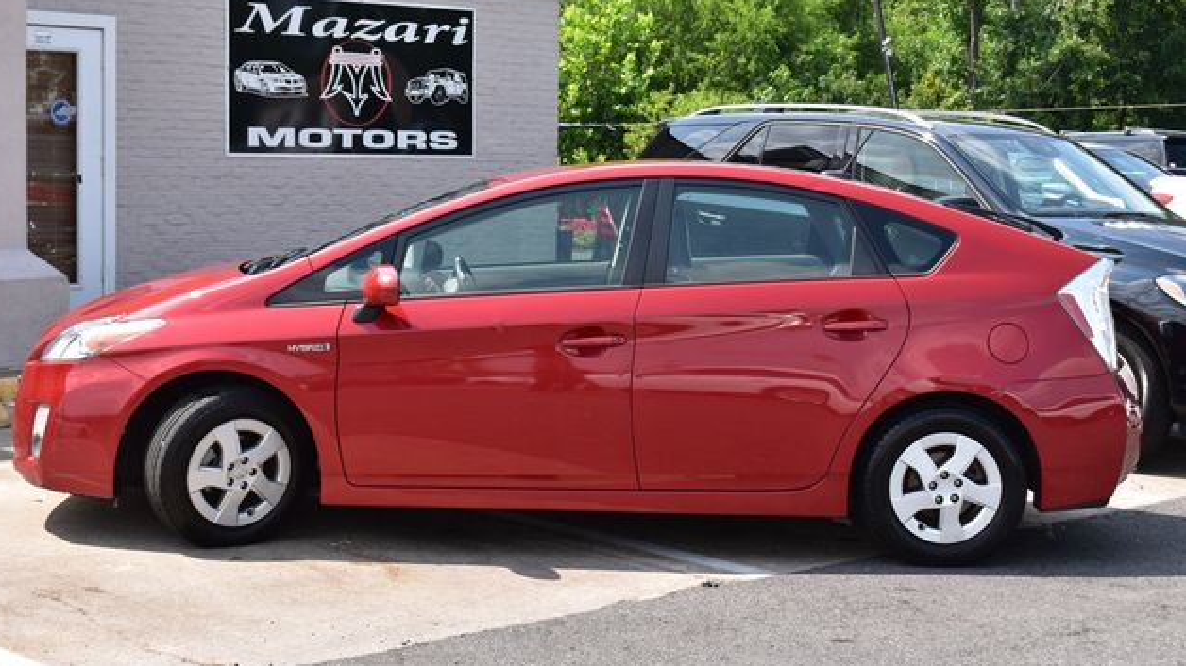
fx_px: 2012
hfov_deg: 32.8
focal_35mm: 64
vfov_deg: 18.8
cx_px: 584
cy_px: 294
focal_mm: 40
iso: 400
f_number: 11
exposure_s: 1/400
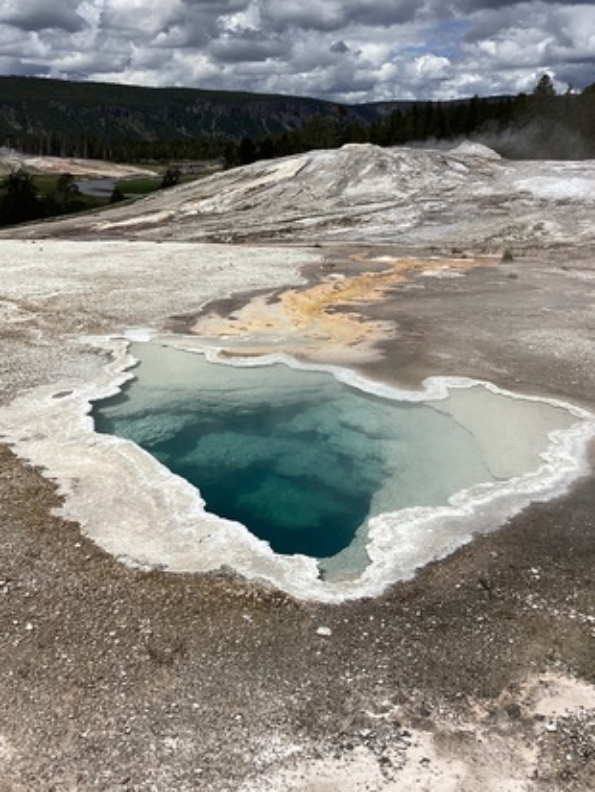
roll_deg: +1.2
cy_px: 324
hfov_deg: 36.8
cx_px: 265
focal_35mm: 39
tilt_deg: -11.3
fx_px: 893
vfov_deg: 47.6
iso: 25
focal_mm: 3.3
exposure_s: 1/4082
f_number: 2.4
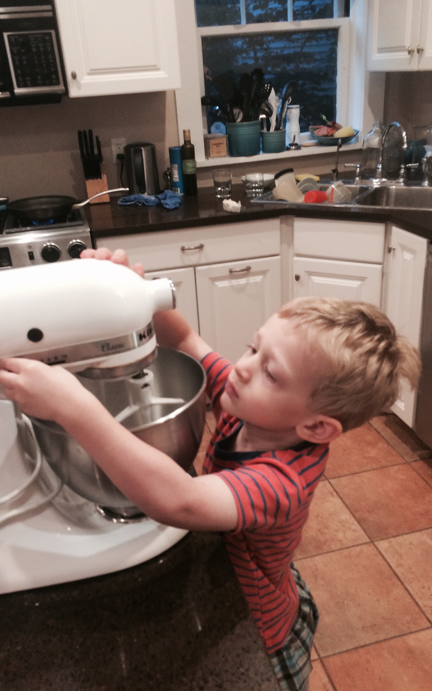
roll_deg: +5.0
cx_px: 212
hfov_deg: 40.6
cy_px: 344
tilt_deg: -24.4
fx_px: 584
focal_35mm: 31
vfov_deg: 61.2
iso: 125
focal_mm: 4.15
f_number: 2.2
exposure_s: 1/30
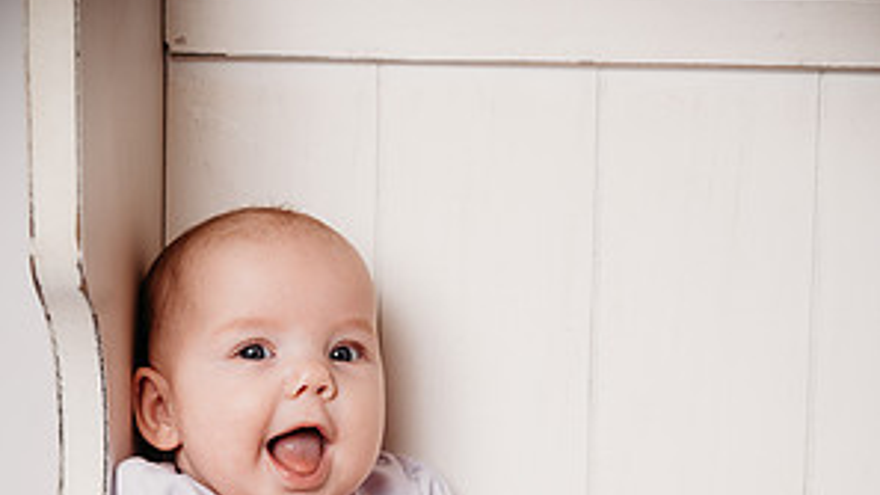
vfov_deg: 10.7
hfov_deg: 19.3
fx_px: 2590
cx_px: 441
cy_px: 619
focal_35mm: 111
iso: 100
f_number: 4
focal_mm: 70
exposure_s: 1/200
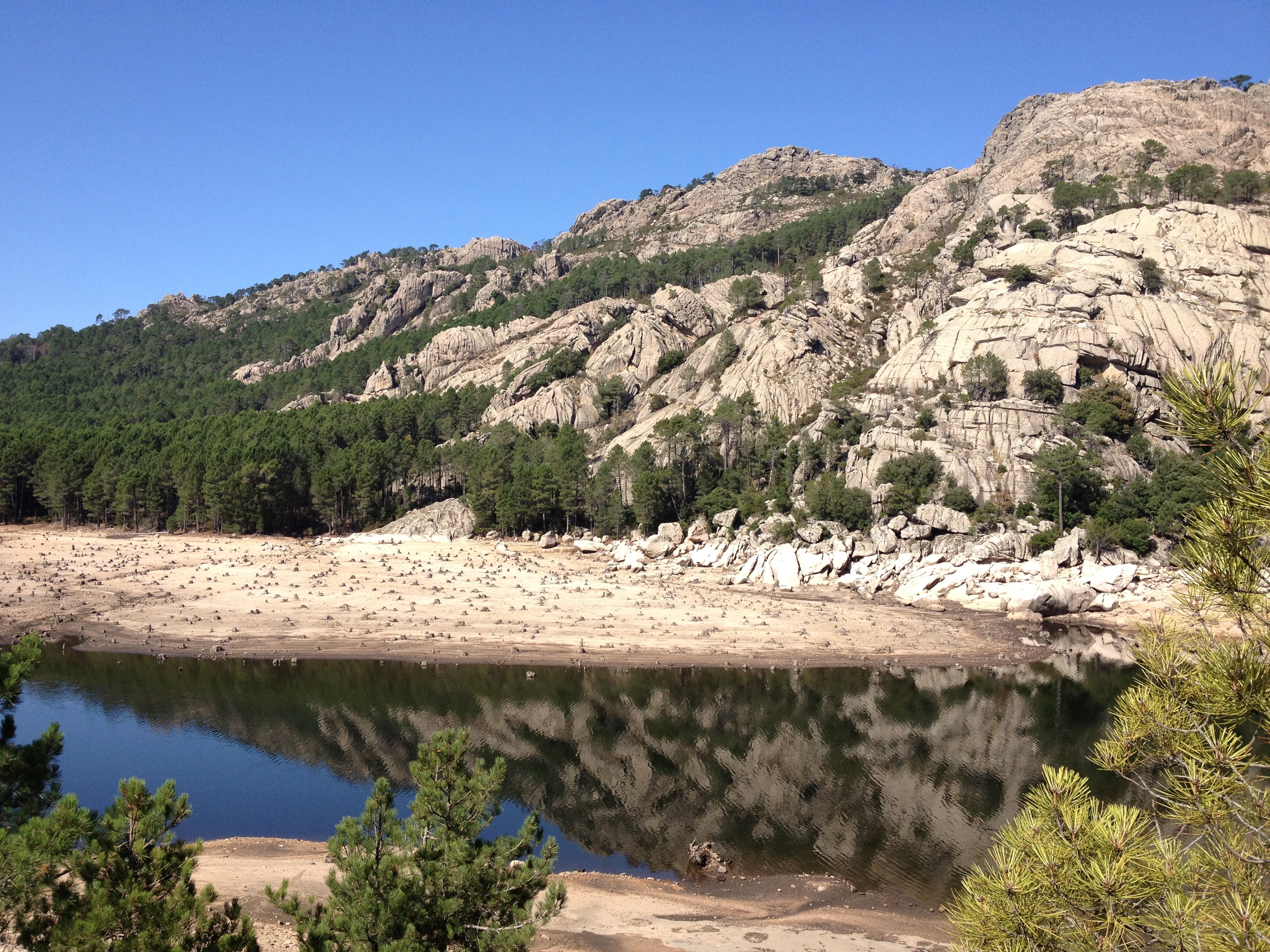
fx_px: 1284
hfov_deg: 52.6
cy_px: 476
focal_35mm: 35
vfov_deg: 40.7
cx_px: 635
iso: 64
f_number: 2.4
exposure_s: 1/1255
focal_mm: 4.28
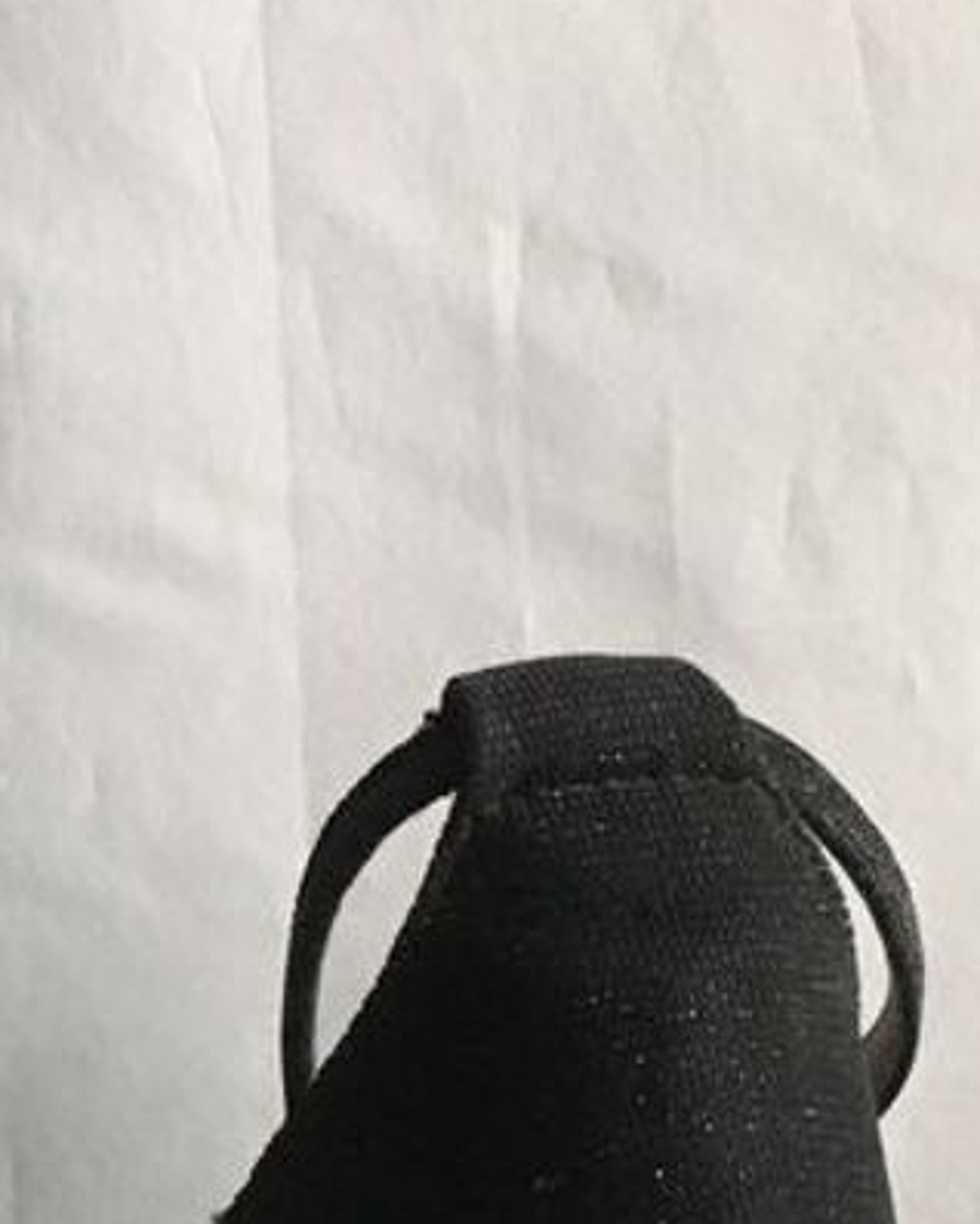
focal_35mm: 95
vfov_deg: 19.7
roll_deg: +3.0
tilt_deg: -12.5
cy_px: 1145
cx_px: -173
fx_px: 3442
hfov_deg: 15.6
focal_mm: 4.15
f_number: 2.2
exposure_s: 1/33
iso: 250
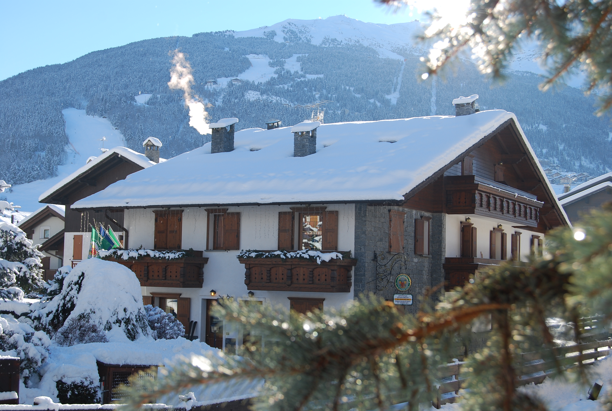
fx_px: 869
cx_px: 306
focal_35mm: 51
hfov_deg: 38.8
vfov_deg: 26.6
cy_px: 206
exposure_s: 1/160
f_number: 7.1
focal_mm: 34
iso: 100
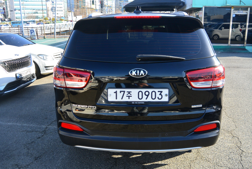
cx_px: 126
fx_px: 203
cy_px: 84
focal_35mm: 29
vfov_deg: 45.1
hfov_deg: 63.6
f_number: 4
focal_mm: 11
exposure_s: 1/250
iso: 100
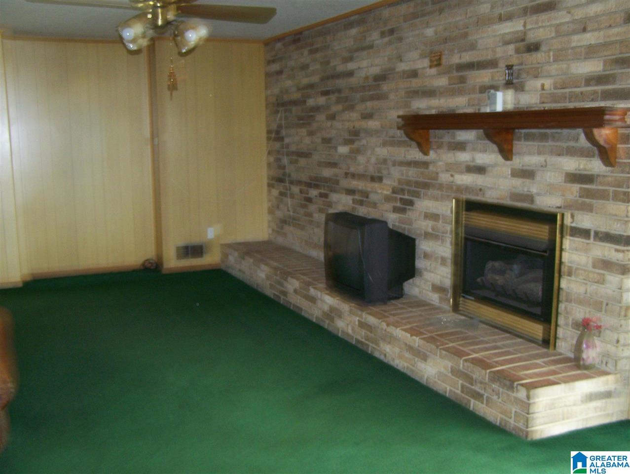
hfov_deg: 48.9
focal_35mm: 38
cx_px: 315
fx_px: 692
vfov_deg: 37.8
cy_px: 237
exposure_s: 1/2
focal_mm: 6.3
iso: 160
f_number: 2.8
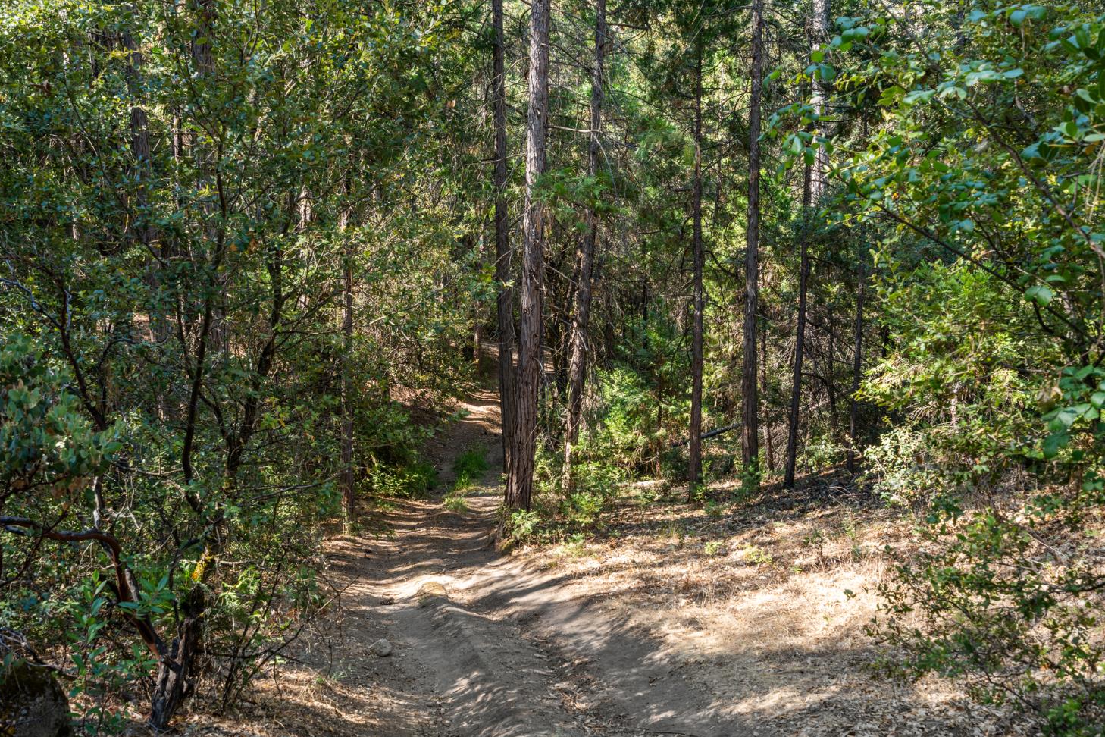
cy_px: 378
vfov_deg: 36.9
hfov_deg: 53.1
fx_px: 1105
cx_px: 538
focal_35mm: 36
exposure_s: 1/20
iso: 200
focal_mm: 35
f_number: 9
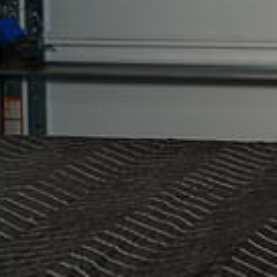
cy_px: -61
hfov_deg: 12.8
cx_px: 530
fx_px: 1095
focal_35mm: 121
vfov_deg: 14.0
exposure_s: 1/200
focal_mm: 33.5
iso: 400
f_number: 5.6
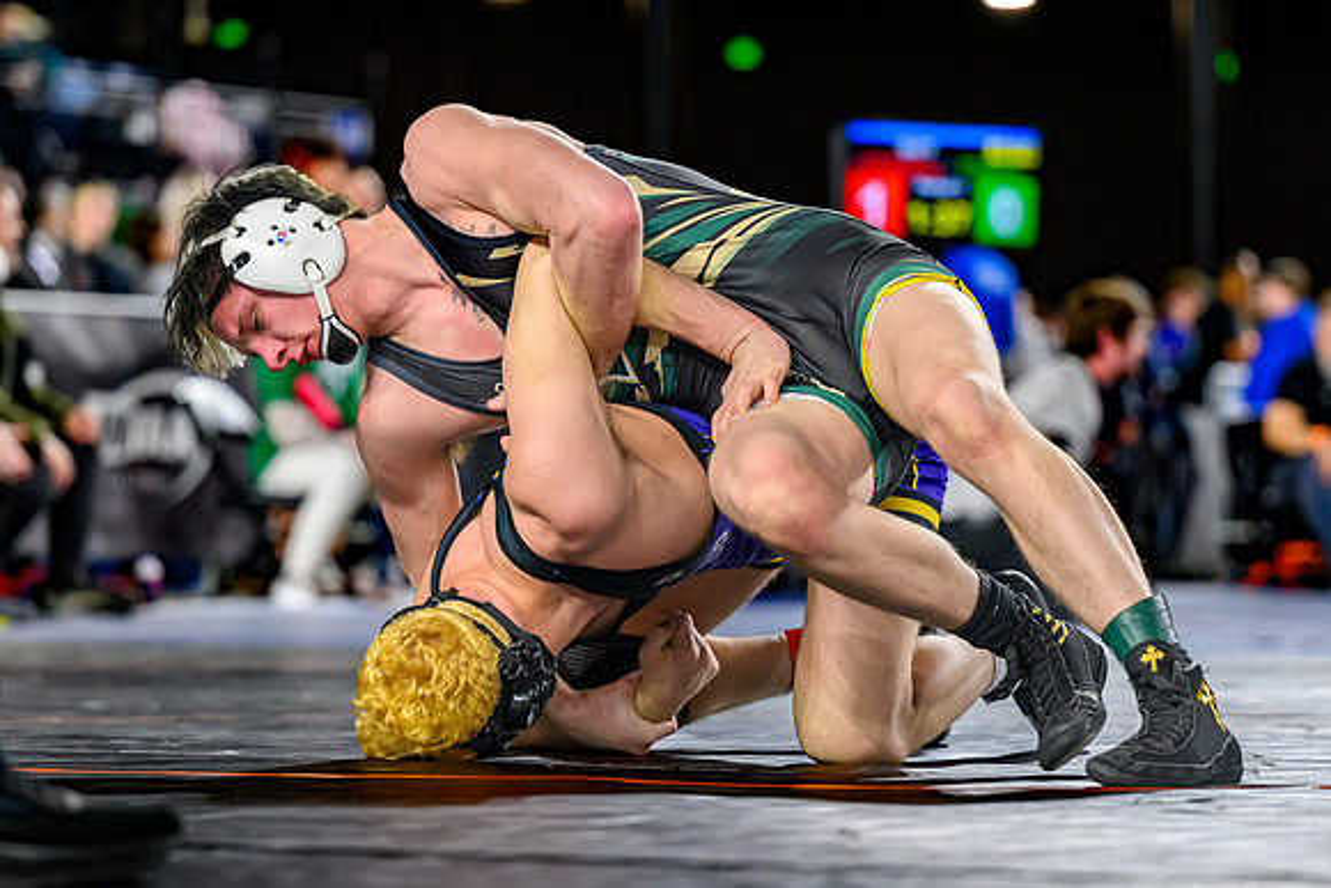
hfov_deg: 12.9
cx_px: 716
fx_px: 5872
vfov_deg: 8.6
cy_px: 477
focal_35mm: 159
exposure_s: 1/800
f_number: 2.8
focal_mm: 115
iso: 2500
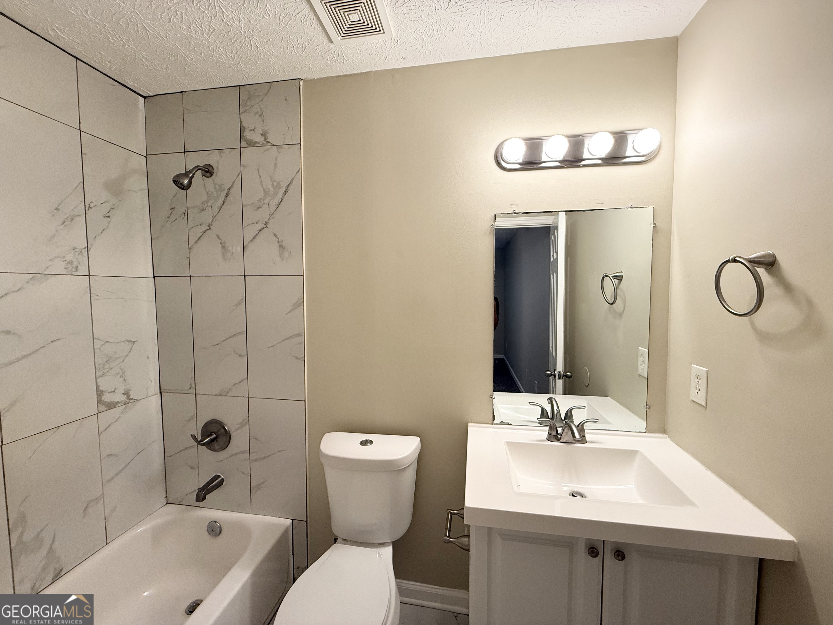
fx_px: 337
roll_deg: -0.7
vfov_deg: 85.7
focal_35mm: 14
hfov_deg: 102.1
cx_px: 416
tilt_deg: -3.4
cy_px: 312
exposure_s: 1/120
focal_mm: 2.22
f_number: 2.2
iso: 200
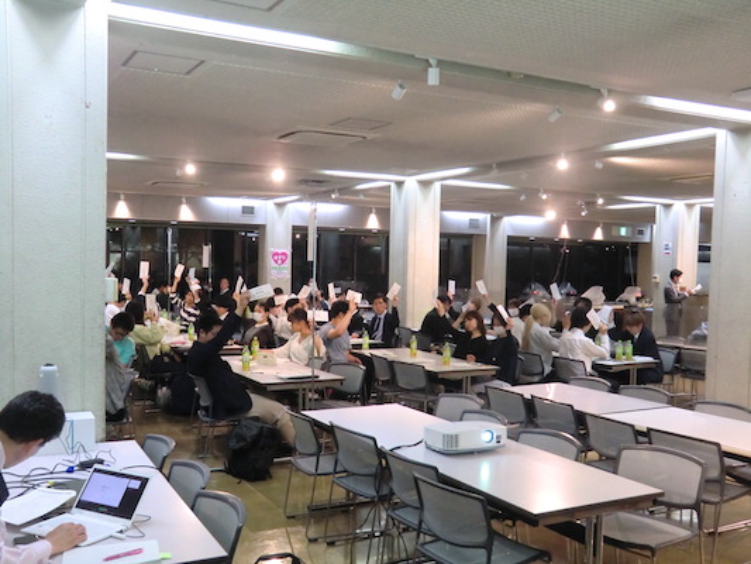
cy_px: 282
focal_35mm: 34
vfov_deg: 41.8
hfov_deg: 53.9
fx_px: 738
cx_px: 376
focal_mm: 6.1
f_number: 3.6
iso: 640
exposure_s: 1/60
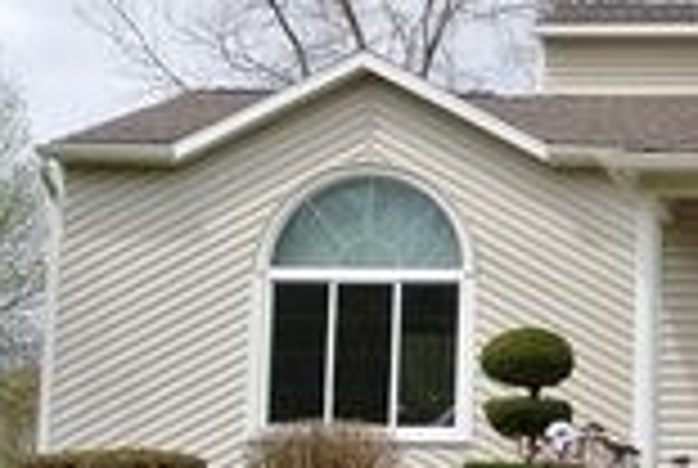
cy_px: 243
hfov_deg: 16.6
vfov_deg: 11.9
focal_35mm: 116
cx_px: 905
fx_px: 2253
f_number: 4.5
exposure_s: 1/500
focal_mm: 13.6
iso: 100
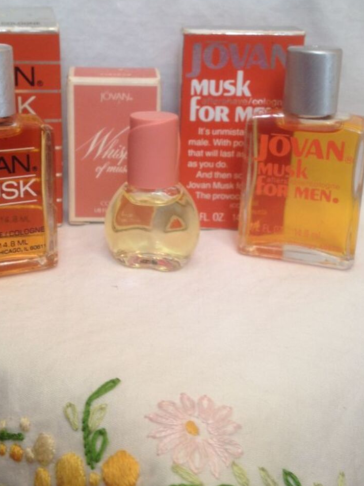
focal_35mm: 49
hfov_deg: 29.6
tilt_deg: -19.7
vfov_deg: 38.7
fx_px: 687
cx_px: 143
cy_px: 194
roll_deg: +0.9
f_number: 2.4
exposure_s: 1/20
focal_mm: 4.28
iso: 50
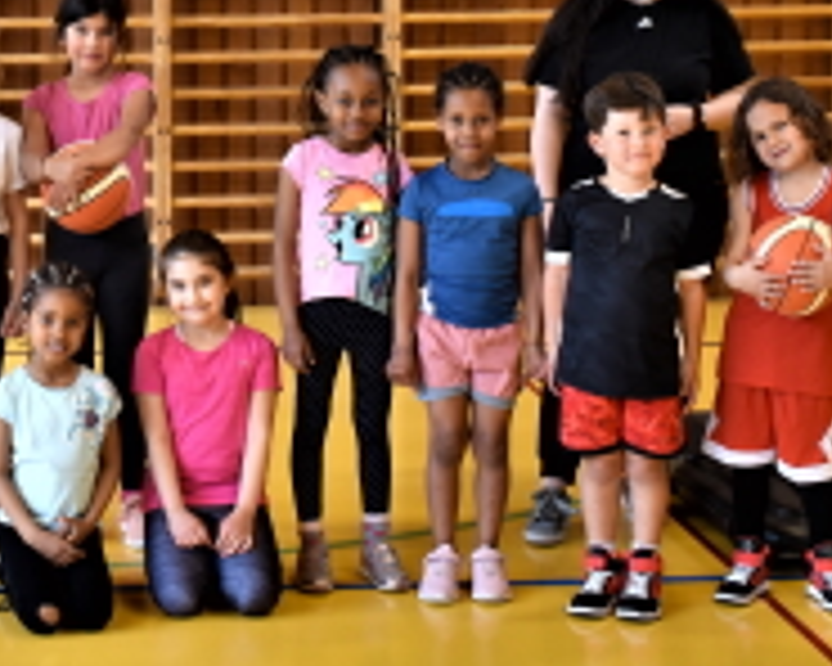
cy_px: 56
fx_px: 2221
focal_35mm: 90
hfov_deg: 20.7
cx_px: 38
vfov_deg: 16.8
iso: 400
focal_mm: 25
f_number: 4
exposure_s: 1/60
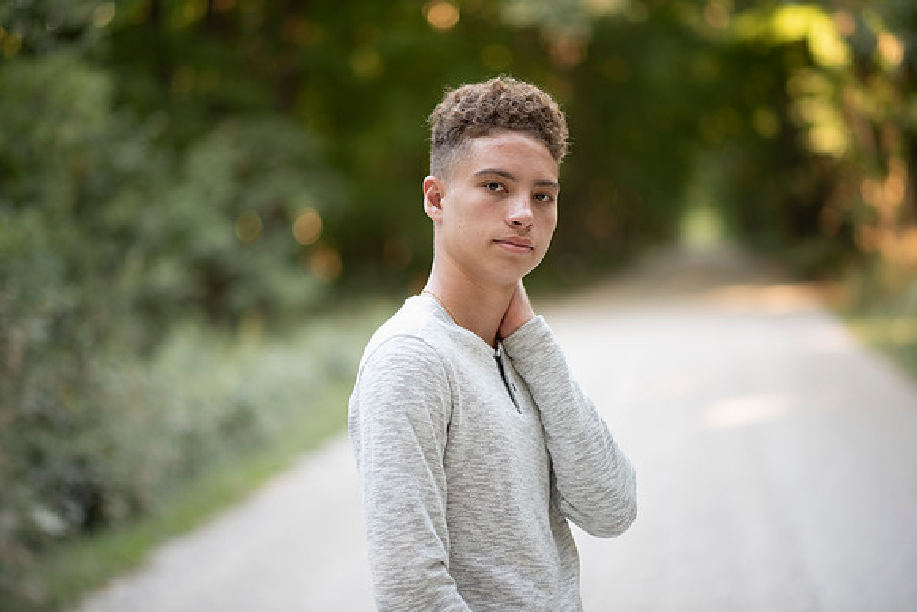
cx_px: 458
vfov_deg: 16.1
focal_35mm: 85
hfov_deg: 23.9
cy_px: 306
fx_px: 2166
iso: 250
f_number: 1.8
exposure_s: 1/160
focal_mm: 85
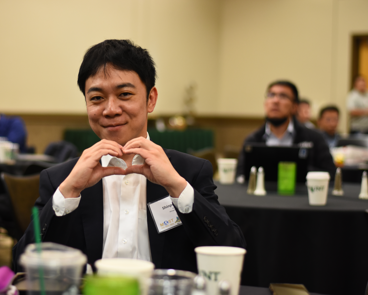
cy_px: 147
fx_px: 926
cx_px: 149
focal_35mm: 85
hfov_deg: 22.5
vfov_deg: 18.1
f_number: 2
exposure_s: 1/125
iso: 800
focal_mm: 50
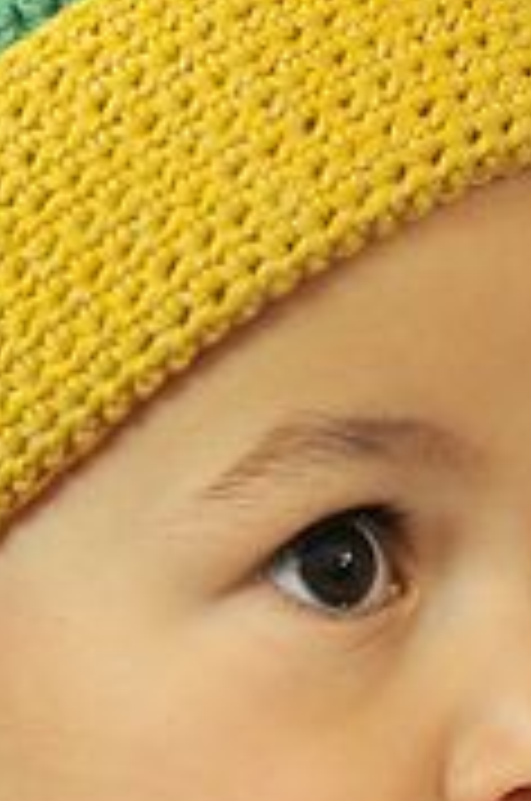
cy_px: 364
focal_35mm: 459
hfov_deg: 3.0
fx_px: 10190
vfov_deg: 4.5
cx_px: -65
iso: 250
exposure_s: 1/30
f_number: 1.6
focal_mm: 85
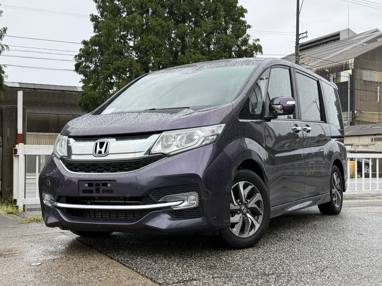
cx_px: 191
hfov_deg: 39.7
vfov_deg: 30.3
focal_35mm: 48
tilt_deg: +2.0
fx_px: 530
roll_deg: +0.3
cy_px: 143
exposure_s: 1/962
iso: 80
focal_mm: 6.76
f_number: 1.78
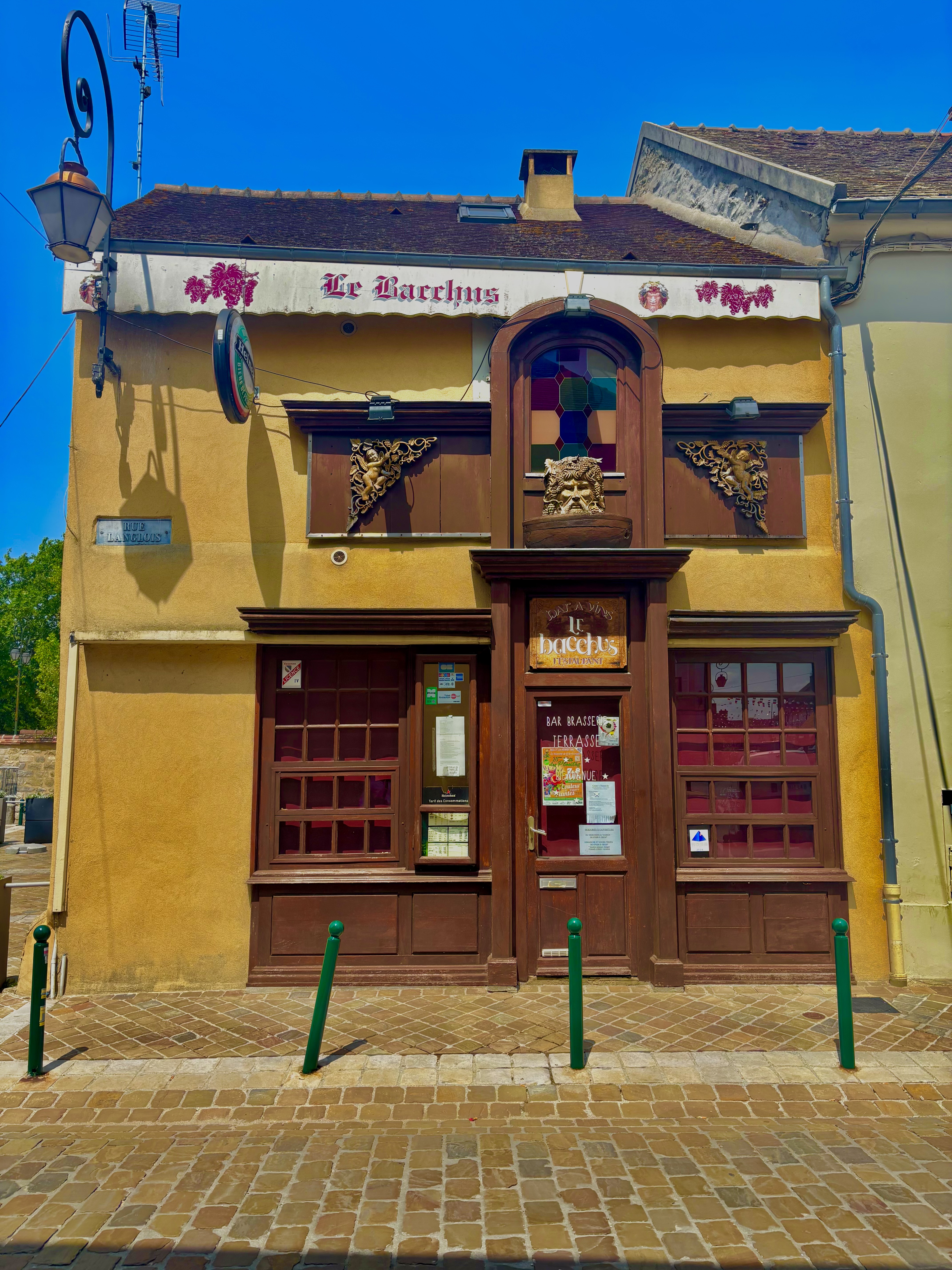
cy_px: 635
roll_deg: -0.4
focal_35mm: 26
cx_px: 476
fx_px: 953
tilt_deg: +8.1
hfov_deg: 53.1
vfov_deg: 67.3
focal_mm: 5.96
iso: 50
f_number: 1.6
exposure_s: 1/3534
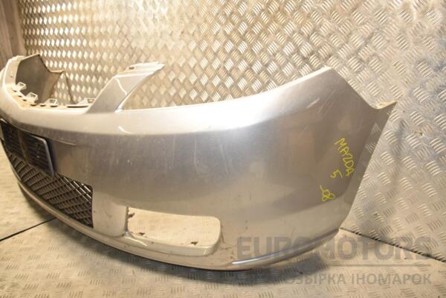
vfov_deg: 47.9
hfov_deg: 67.4
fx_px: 334
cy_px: 149
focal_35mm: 27
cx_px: 223
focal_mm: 18
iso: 800
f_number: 5
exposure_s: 1/200
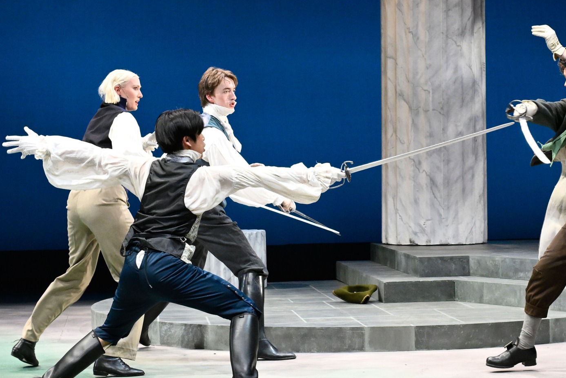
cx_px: 372
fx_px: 1509
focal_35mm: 96
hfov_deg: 21.2
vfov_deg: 14.2
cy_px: 123
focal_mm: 52
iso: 6400
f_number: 6.7
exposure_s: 1/500
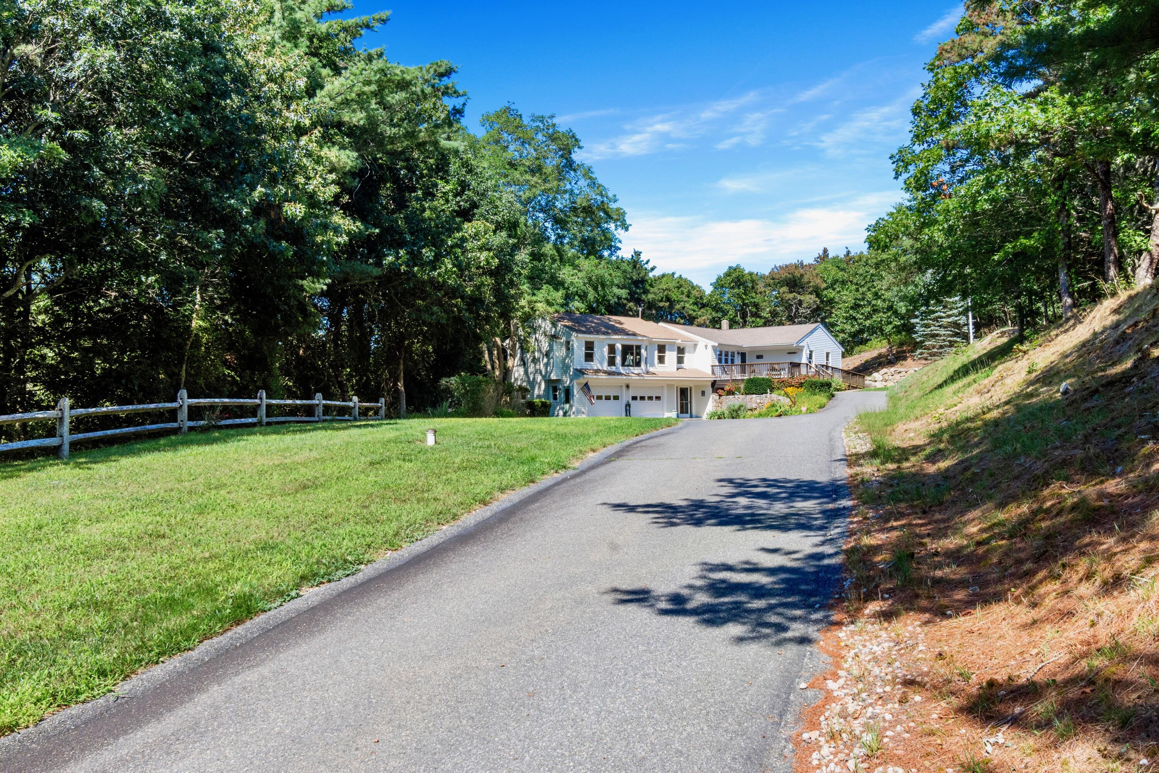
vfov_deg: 43.6
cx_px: 580
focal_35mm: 30
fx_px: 966
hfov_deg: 61.9
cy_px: 386
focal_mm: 20
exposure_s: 1/500
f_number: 11
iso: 500
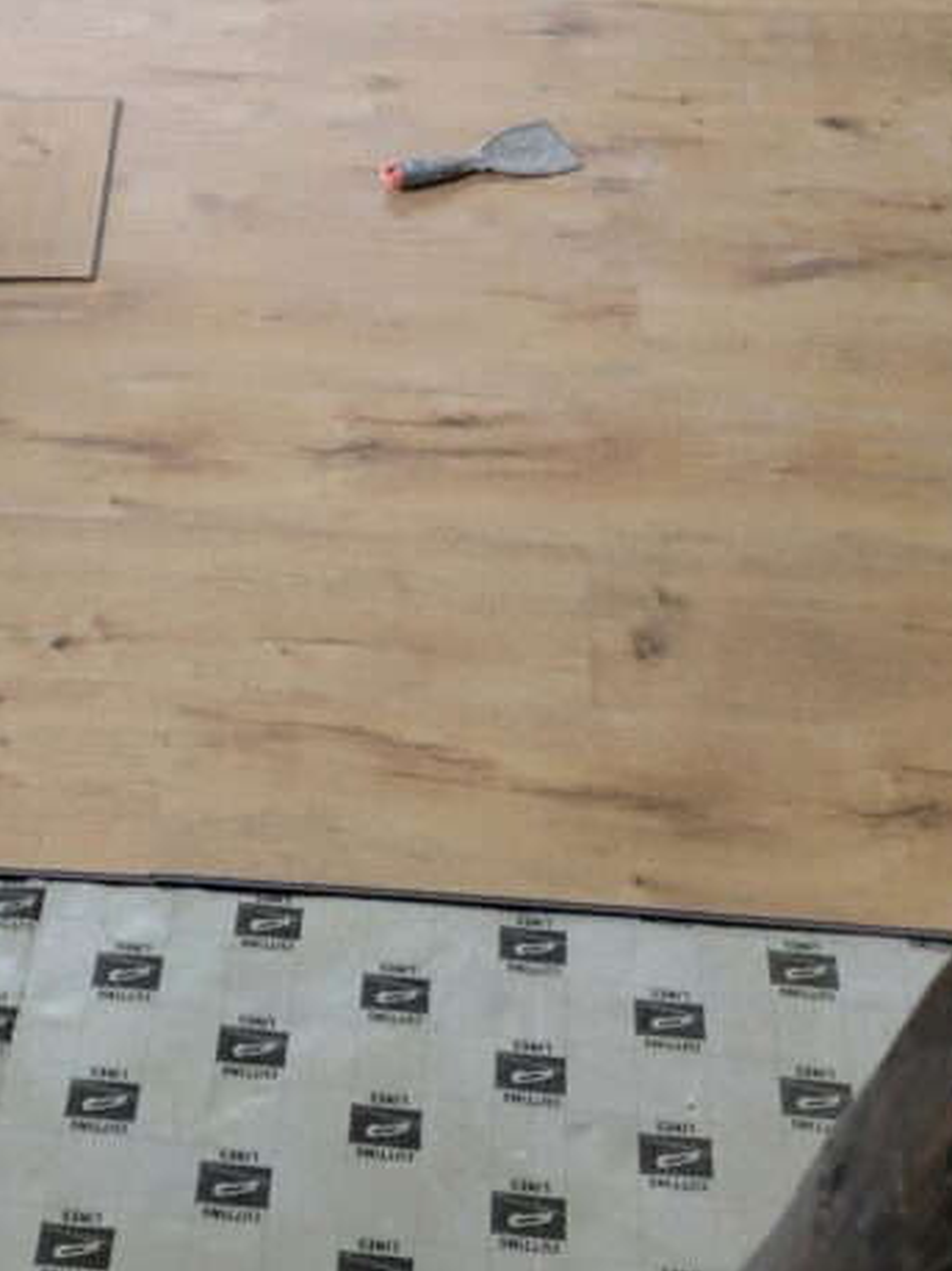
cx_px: 327
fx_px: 2128
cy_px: 39
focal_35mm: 58
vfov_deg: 31.1
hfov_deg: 25.1
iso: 125
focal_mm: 5.4
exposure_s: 1/120
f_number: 1.8
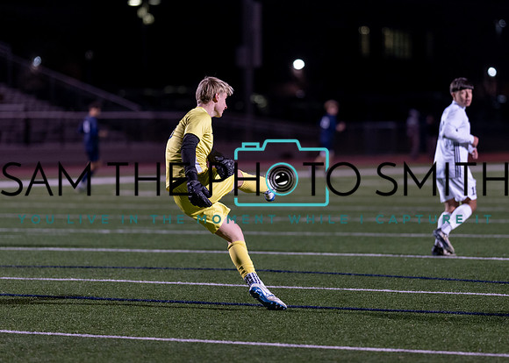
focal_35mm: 203
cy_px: 147
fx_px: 2931
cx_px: 269
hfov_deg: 9.9
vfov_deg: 7.1
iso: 1250
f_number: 1.8
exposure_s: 1/1000
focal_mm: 135
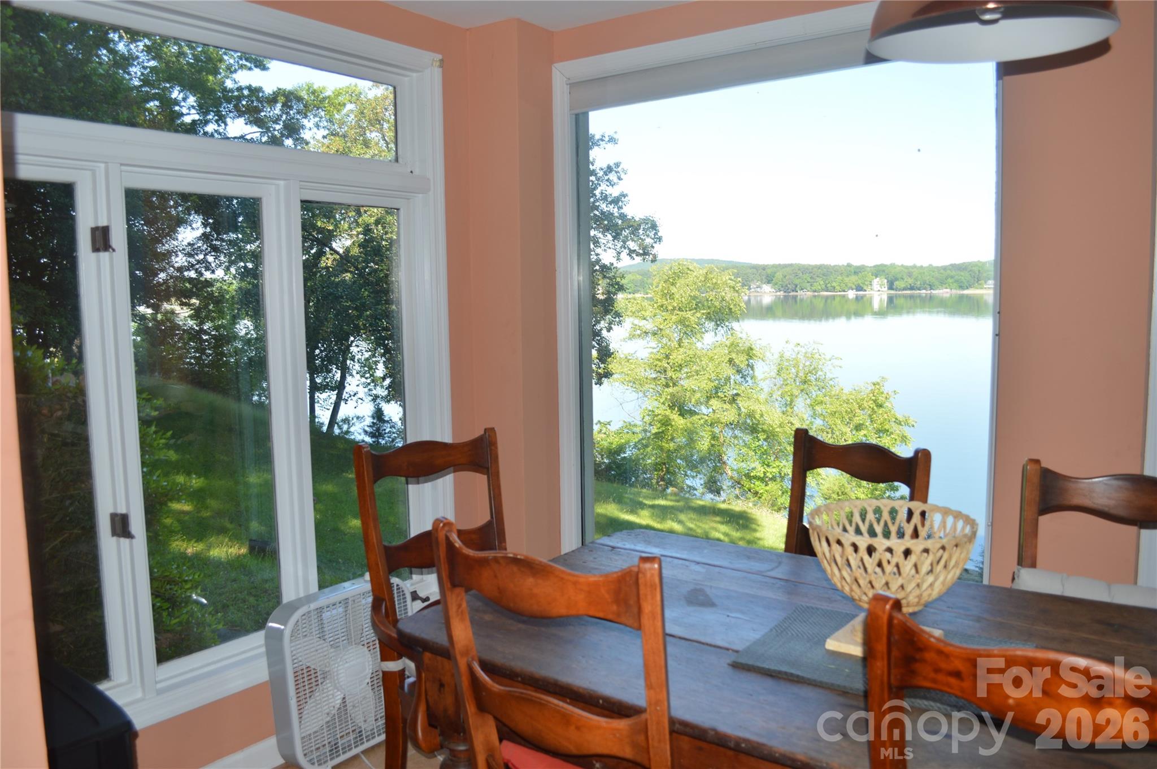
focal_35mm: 27
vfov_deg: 47.8
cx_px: 578
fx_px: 867
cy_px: 384
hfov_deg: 67.4
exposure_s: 1/160
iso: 100
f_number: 3.5
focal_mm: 18
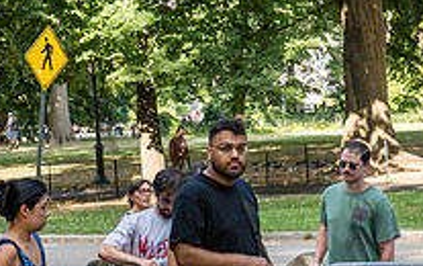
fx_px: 1893
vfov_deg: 8.0
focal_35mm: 164
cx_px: 12
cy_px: 59
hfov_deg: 12.6
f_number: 3.5
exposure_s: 1/400
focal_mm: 48
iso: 320
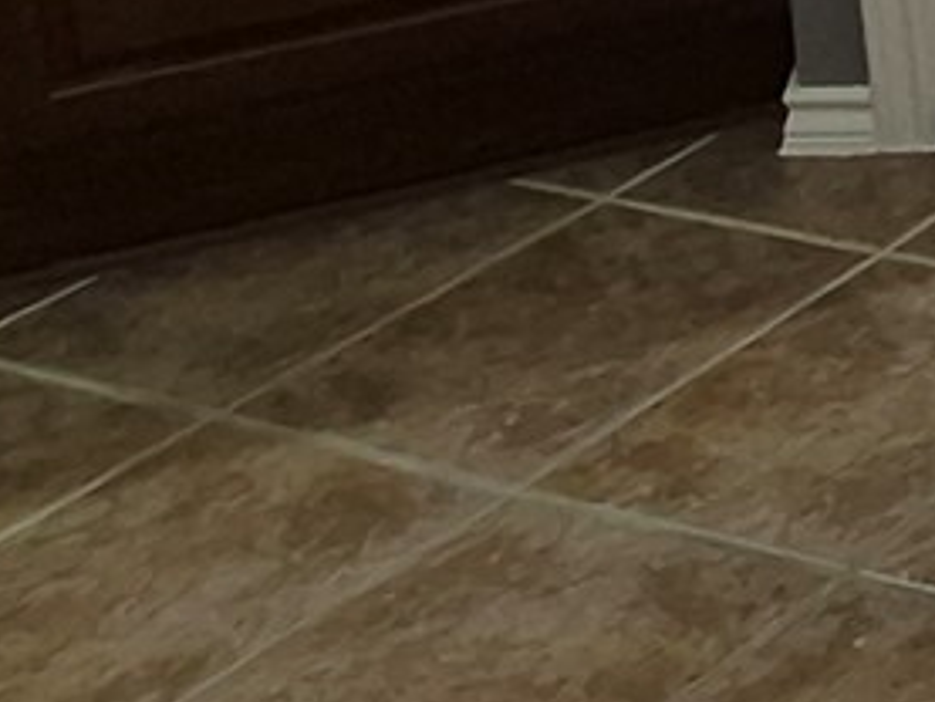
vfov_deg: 12.6
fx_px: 2594
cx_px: 2393
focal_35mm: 96
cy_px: -891
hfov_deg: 13.4
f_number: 2.2
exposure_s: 1/154
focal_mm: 1.74
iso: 40
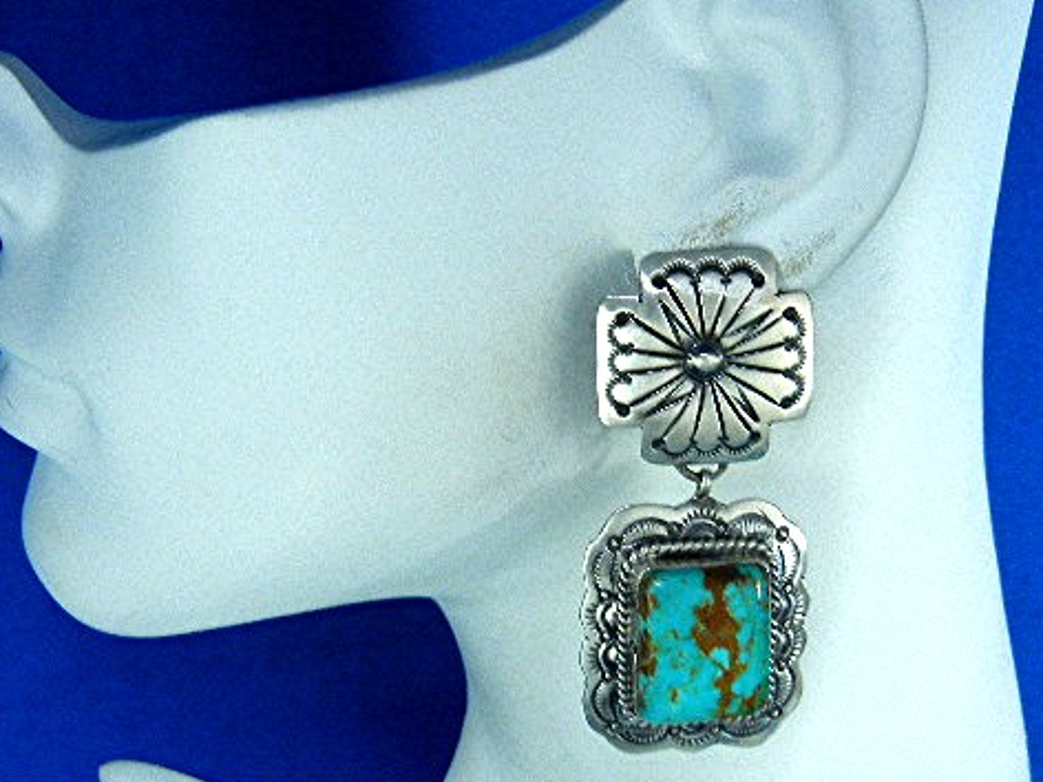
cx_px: 502
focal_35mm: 80
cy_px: 373
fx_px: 2410
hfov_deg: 24.4
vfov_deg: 18.4
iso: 200
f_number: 4
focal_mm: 10.6
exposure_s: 1/37.3
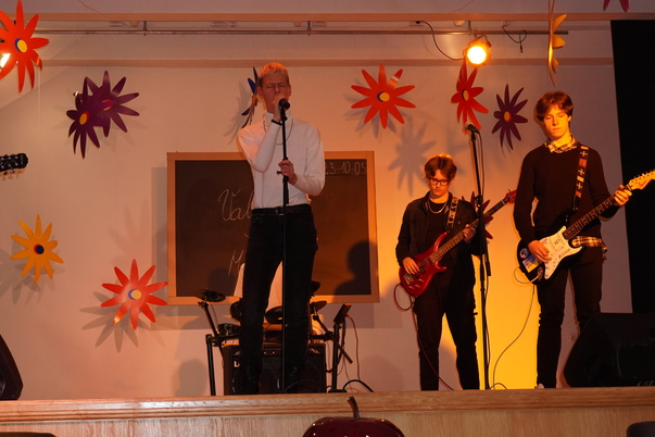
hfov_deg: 26.0
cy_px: 179
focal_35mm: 78
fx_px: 1419
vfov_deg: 17.5
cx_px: 276
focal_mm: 38
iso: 1000
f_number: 5
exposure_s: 1/80
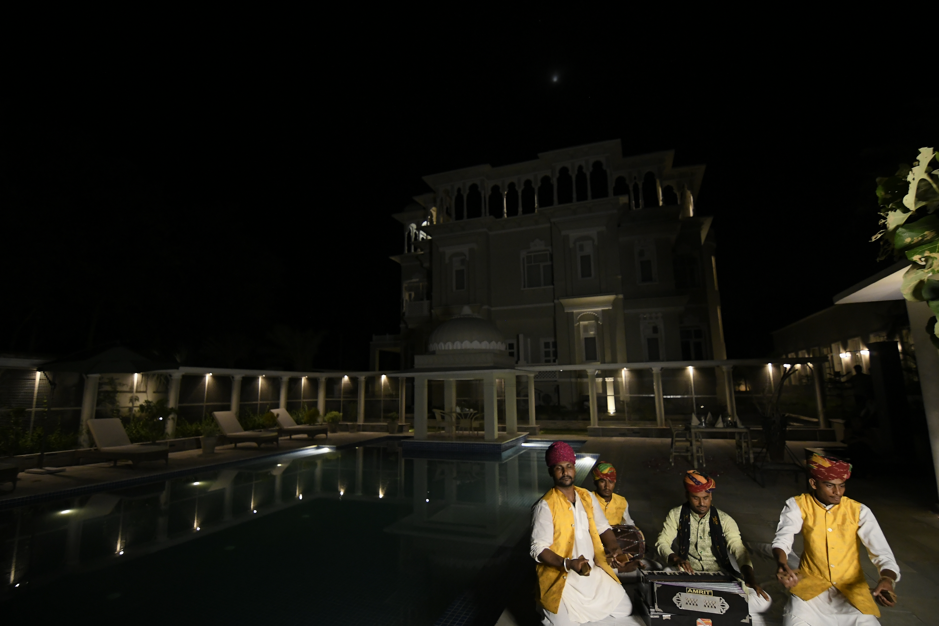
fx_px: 417
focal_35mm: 16
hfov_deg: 96.8
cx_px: 470
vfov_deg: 73.7
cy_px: 313
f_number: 2.8
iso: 2500
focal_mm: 11
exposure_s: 1/100
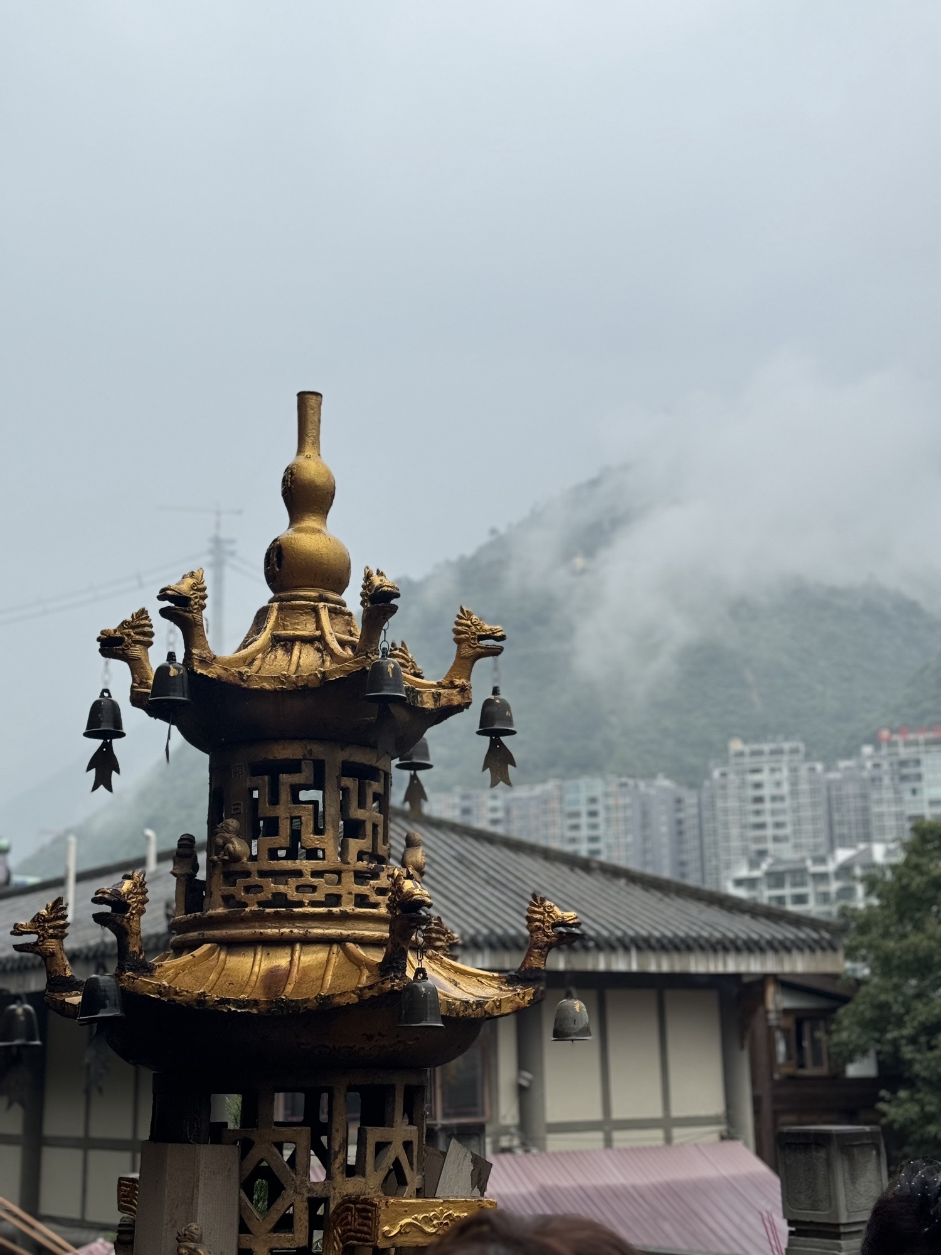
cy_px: 628
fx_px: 1740
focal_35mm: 48
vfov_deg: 39.7
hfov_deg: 30.3
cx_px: 470
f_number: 1.78
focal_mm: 6.86
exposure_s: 1/2045
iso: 64
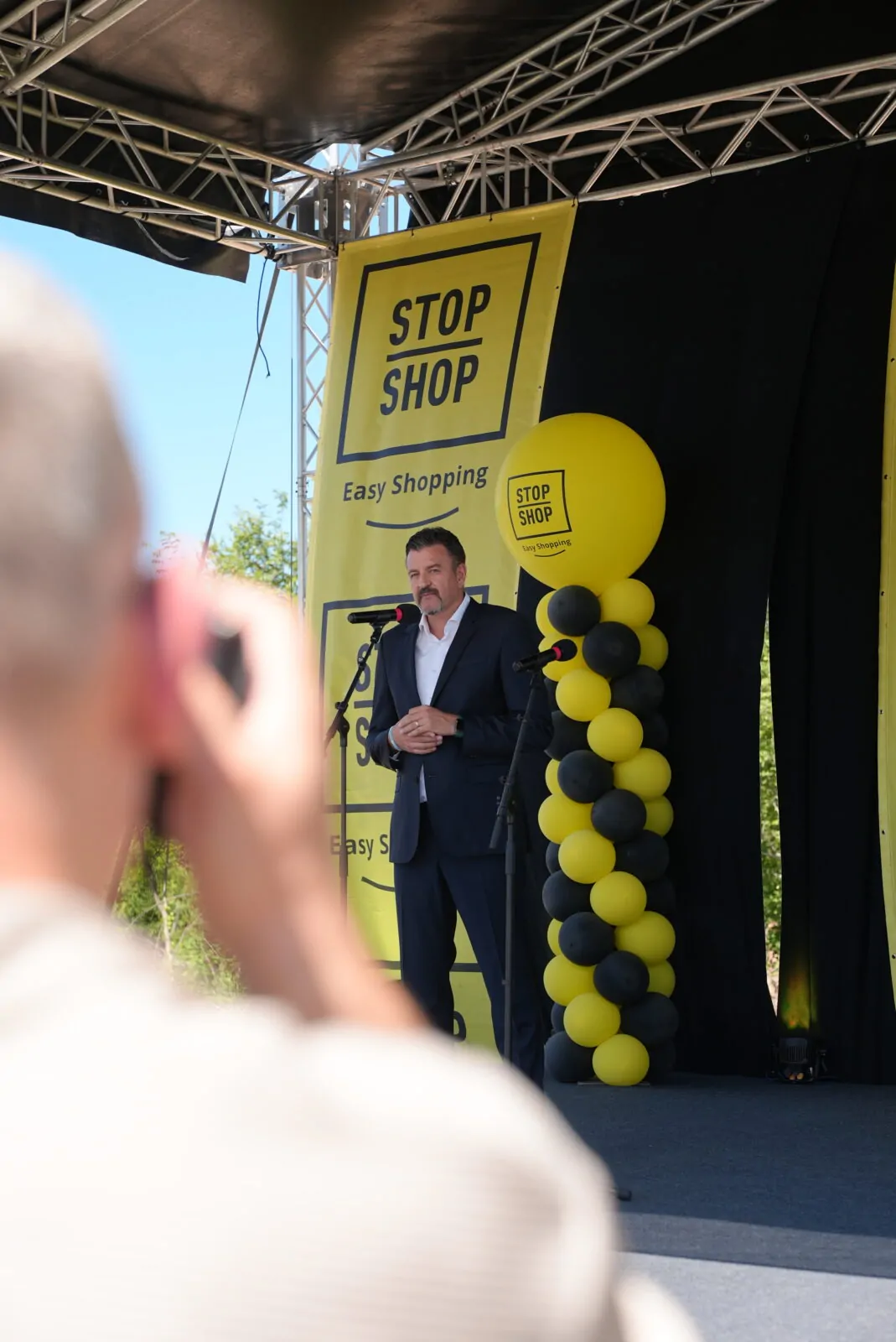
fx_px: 2609
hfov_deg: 19.5
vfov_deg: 28.8
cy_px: 671
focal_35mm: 70
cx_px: 448
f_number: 4
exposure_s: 1/250
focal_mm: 70
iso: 80
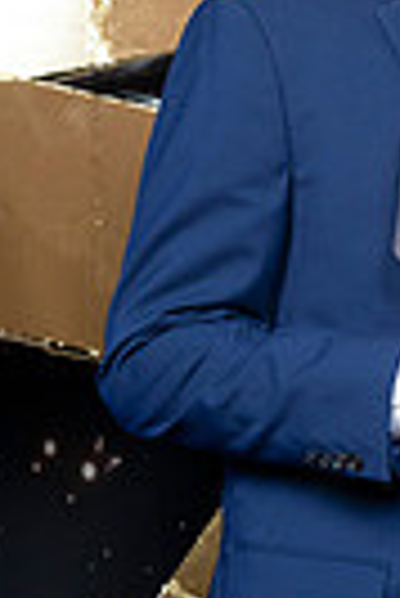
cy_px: 133
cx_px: 989
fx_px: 3324
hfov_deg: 6.5
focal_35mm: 200
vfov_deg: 10.2
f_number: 9
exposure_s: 1/160
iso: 320
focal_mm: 46
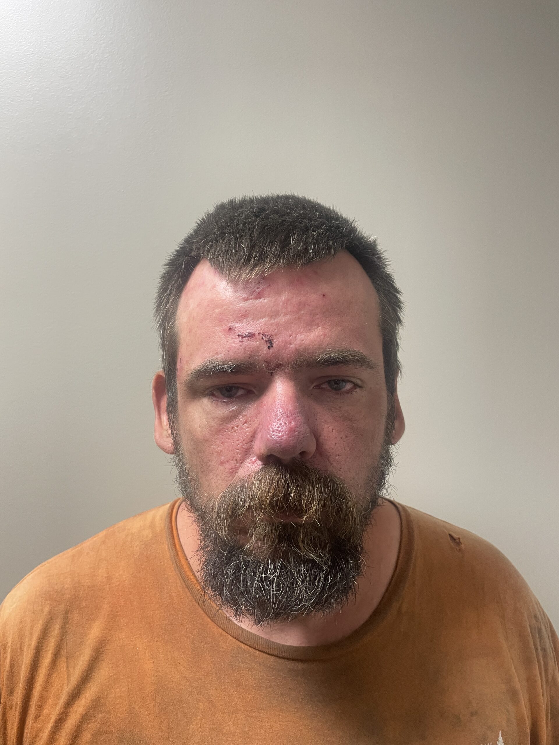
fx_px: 560
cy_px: 372
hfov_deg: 53.1
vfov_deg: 67.3
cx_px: 280
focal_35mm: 26
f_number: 1.6
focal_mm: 4.2
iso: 250
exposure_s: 1/60
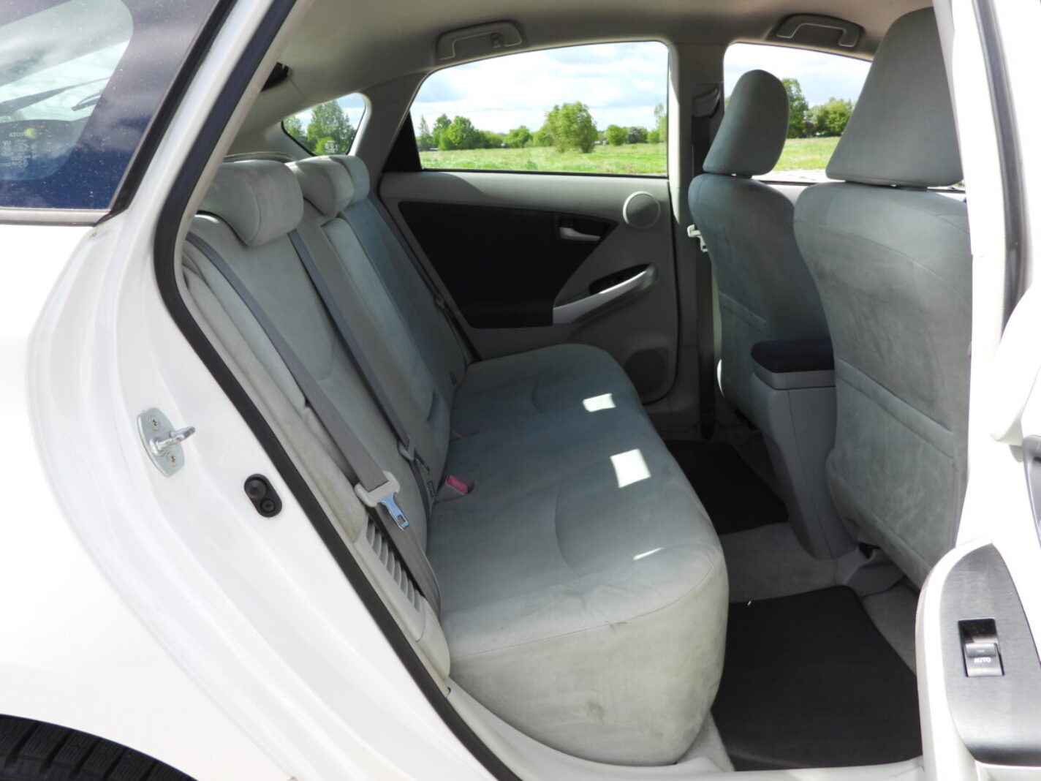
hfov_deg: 71.6
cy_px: 390
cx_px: 520
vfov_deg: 56.8
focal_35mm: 24
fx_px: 722
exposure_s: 1/500
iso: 100
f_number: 2.8
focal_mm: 4.3
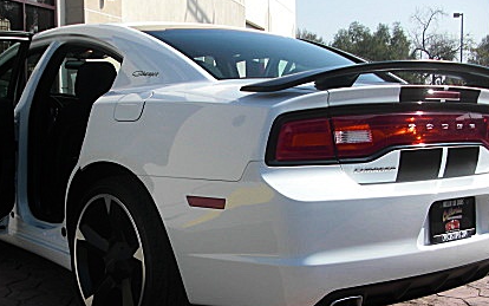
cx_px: 156
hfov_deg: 34.2
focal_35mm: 59
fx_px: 786
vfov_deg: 21.9
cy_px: 221
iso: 50
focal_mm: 6.3
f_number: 2.8
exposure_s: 1/1000
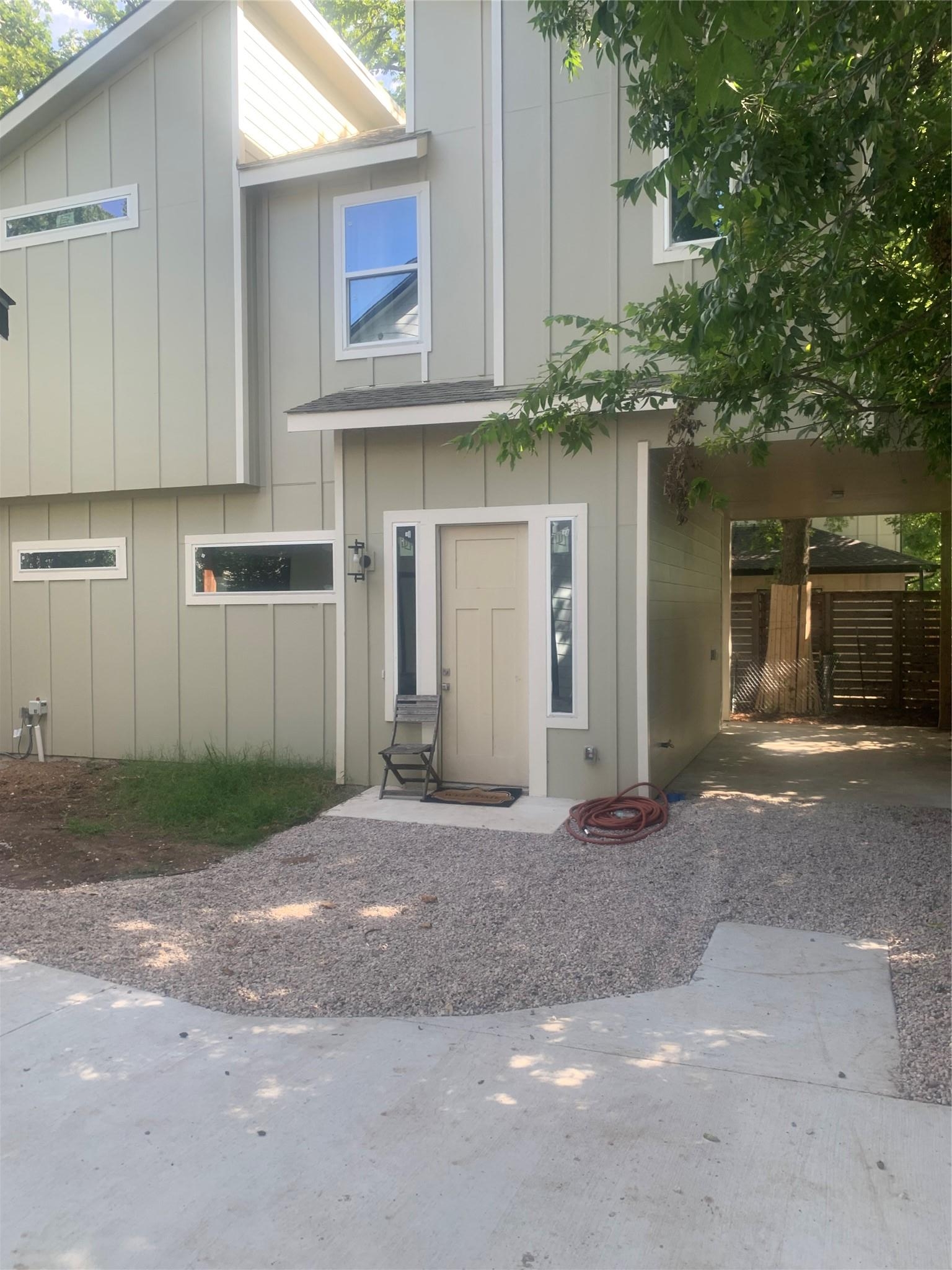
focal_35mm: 26
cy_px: 635
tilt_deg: -4.5
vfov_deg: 67.3
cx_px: 476
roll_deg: +2.9
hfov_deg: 53.1
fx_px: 953
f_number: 1.8
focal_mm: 4.25
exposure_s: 1/174
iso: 25
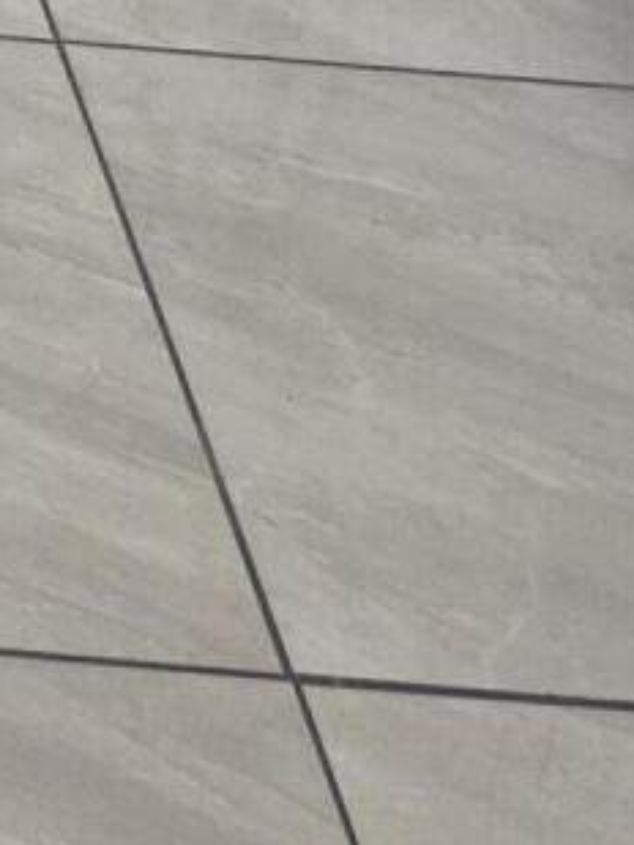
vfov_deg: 12.0
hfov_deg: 8.7
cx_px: -1060
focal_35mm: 149
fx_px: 3636
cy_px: -771
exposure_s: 1/34
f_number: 1.8
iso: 320
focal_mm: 5.4
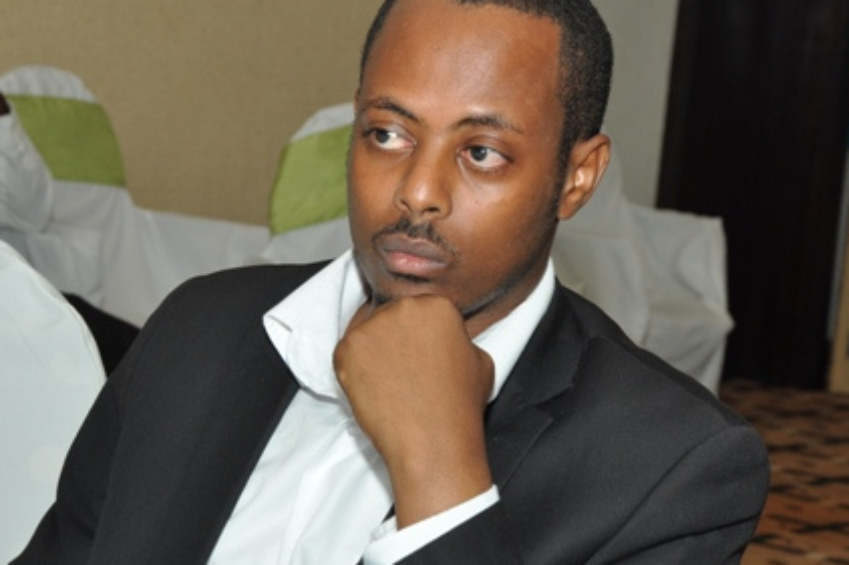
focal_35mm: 131
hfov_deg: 15.7
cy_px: 263
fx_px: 3088
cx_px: 373
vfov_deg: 10.5
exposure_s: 1/100
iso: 500
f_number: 10
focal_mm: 70
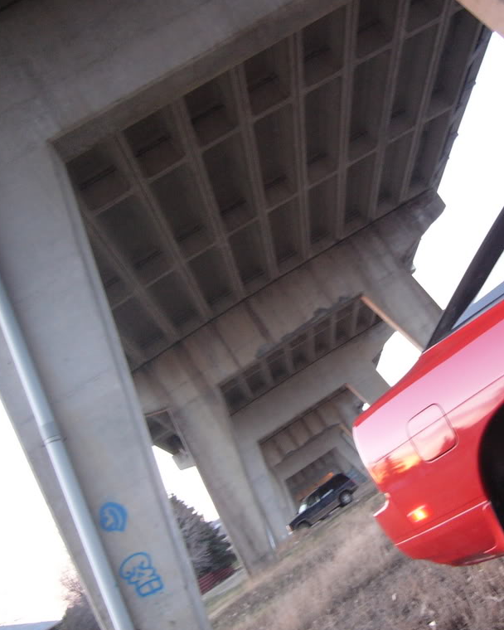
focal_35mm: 46
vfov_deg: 40.3
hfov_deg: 32.4
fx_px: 858
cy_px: 317
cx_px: 346
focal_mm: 5.8
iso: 200
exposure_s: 1/8
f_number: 2.8
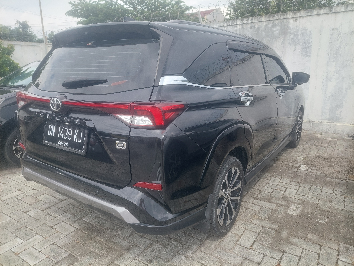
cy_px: 133
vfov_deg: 56.8
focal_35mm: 24
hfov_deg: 71.6
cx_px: 177
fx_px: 245
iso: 40
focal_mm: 5.23
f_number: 1.8
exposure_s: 1/551
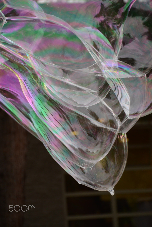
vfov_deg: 9.8
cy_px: 114
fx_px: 1330
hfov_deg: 6.5
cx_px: 76
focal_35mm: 210
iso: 400
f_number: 6
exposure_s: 1/160
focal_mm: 140
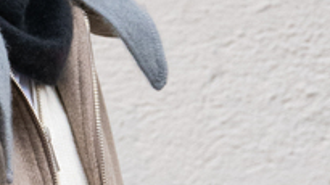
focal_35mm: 343
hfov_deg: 6.3
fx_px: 2999
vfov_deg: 3.5
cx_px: -76
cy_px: 338
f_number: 4
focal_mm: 48
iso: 2000
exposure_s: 1/250
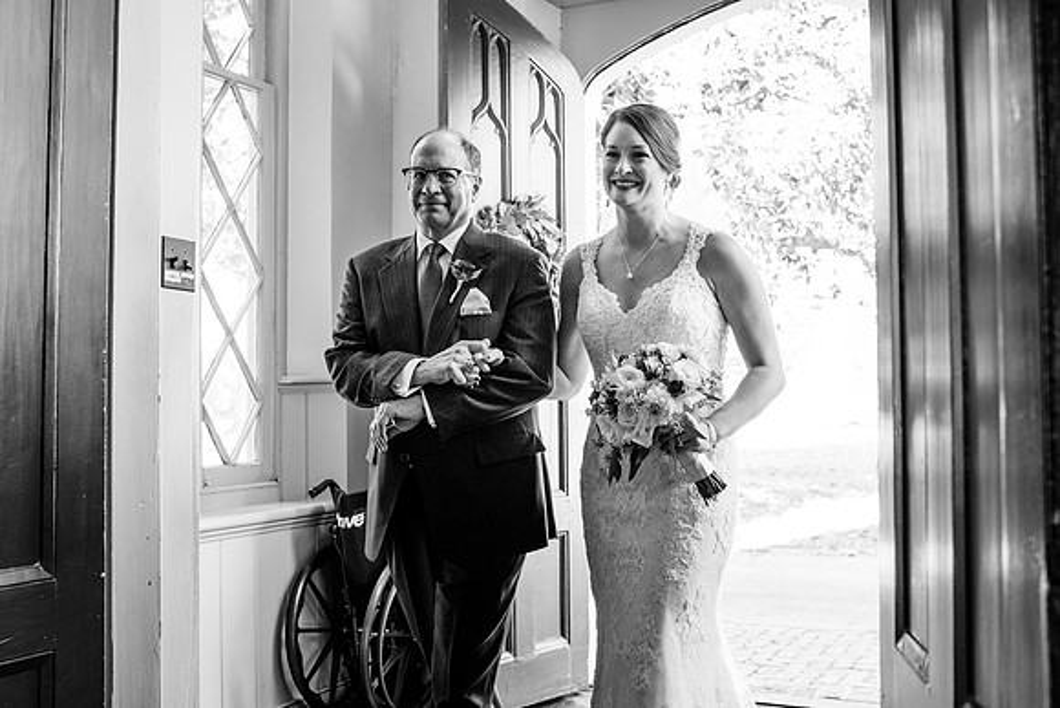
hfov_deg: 48.0
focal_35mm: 40
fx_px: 1190
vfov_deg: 33.1
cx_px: 515
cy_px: 351
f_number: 4
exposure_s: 1/100
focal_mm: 35
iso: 2000
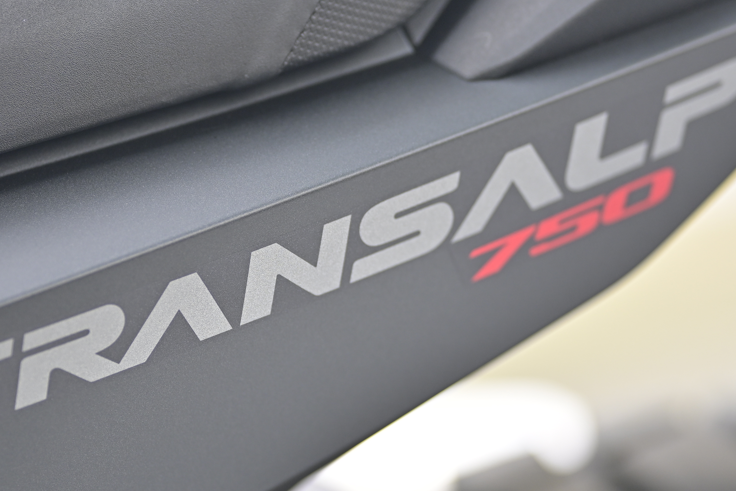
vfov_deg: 5.5
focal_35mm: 252
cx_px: 313
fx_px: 5152
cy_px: 257
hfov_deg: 8.2
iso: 320
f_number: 1.8
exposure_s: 1/1250
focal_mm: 135
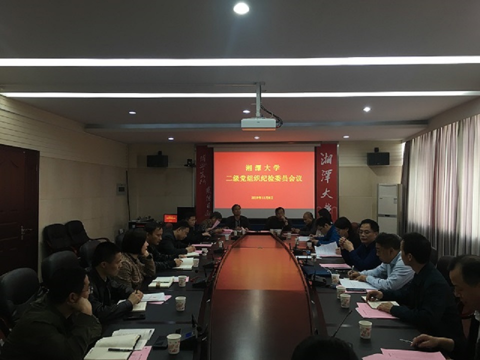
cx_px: 240
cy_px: 180
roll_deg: -0.2
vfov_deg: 48.2
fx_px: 402
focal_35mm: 29
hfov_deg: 61.7
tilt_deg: +0.3
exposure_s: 1/33
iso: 80
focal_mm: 4.15
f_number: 2.2
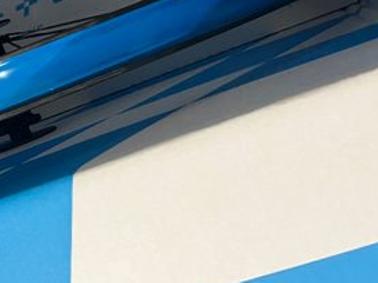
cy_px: 2
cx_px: -113
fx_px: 829
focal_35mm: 76
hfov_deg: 22.9
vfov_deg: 18.8
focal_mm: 5.1
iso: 320
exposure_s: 1/60
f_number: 1.6
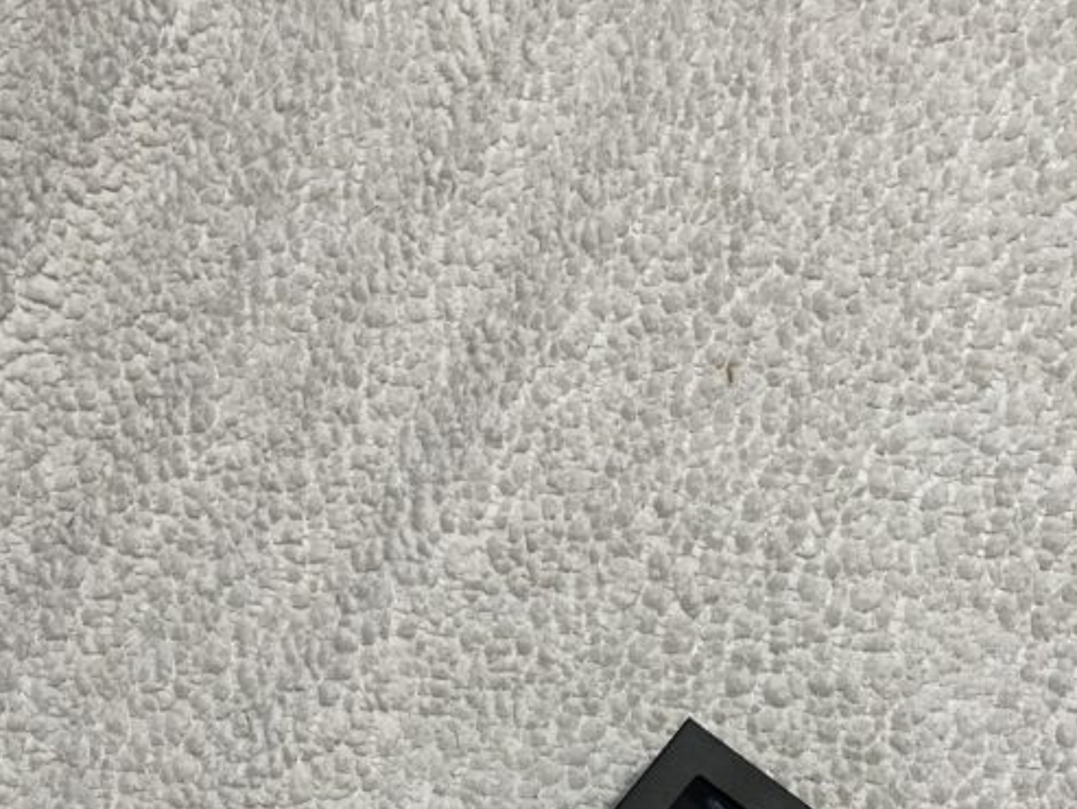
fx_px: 1400
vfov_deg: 28.9
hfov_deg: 42.0
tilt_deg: -79.6
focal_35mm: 45
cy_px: 911
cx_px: 485
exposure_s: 1/100
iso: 125
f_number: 1.6
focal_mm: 4.2
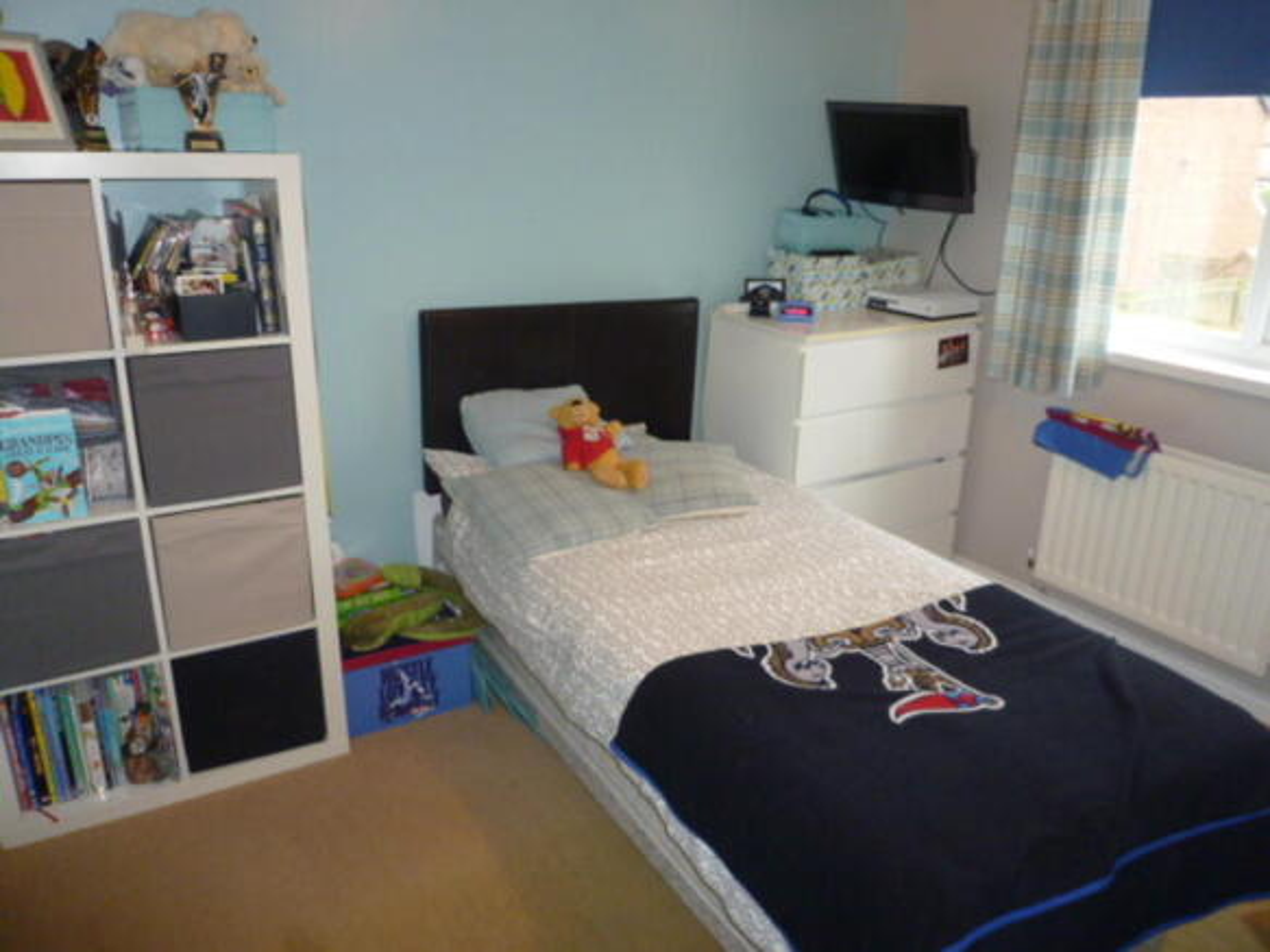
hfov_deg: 69.4
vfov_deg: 54.9
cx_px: 635
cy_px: 476
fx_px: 917
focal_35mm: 25
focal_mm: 4.5
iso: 320
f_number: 2.8
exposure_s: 1/30
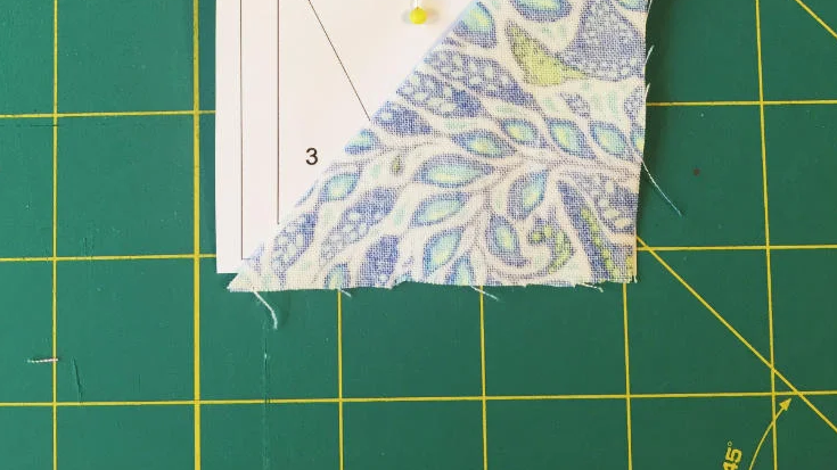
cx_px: 413
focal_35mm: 43
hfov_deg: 47.4
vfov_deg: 25.5
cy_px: -58
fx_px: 954
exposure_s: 1/33
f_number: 2.2
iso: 80
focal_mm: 4.2
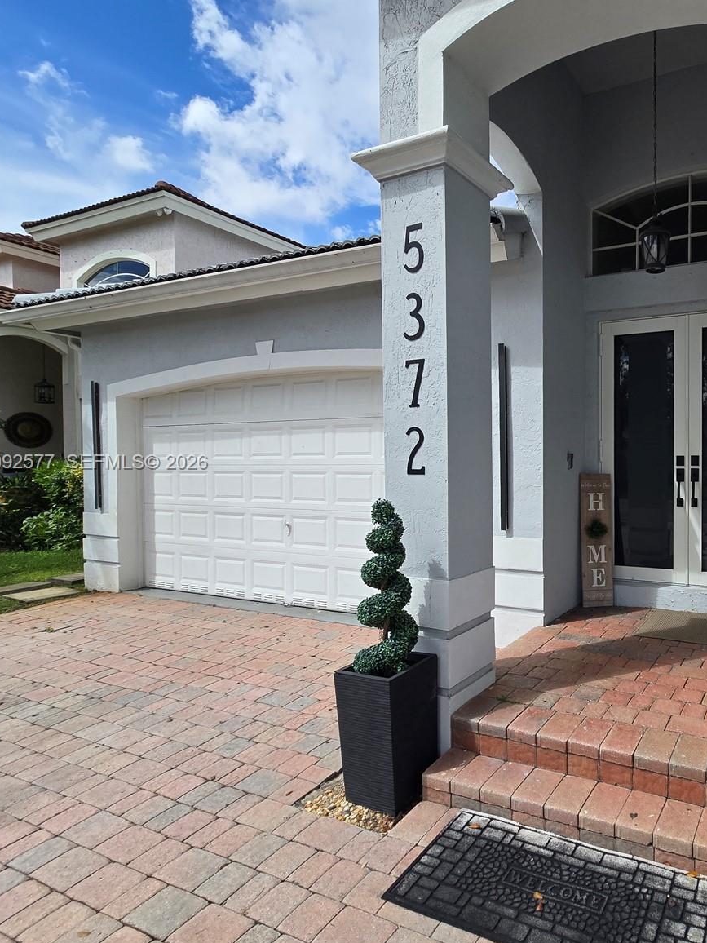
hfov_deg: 62.7
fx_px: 490
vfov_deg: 87.7
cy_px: 463
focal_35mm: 18
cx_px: 606
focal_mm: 2.2
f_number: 2.2
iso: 50
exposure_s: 1/2265
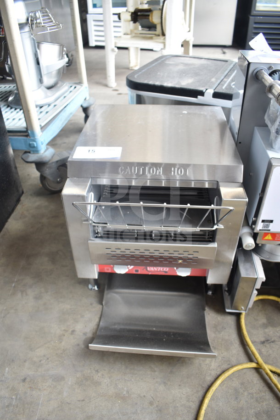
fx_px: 315
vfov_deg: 67.4
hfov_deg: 47.9
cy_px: 210
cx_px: 140
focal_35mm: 27
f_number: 3.5
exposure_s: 1/40
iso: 200
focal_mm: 18
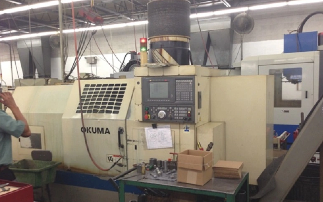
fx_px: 317
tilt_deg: -3.5
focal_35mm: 36
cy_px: 113
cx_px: 164
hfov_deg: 54.0
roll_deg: +3.0
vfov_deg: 35.3
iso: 64
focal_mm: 4.12
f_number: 2.4
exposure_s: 1/20
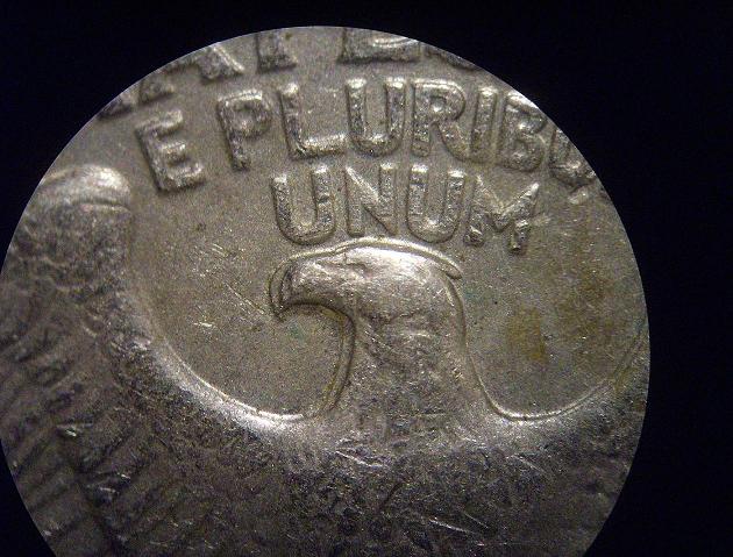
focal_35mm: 36
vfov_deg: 40.0
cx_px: 366
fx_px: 766
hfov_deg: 51.1
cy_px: 278
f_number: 2.8
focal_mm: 6
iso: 200
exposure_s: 1/27.5
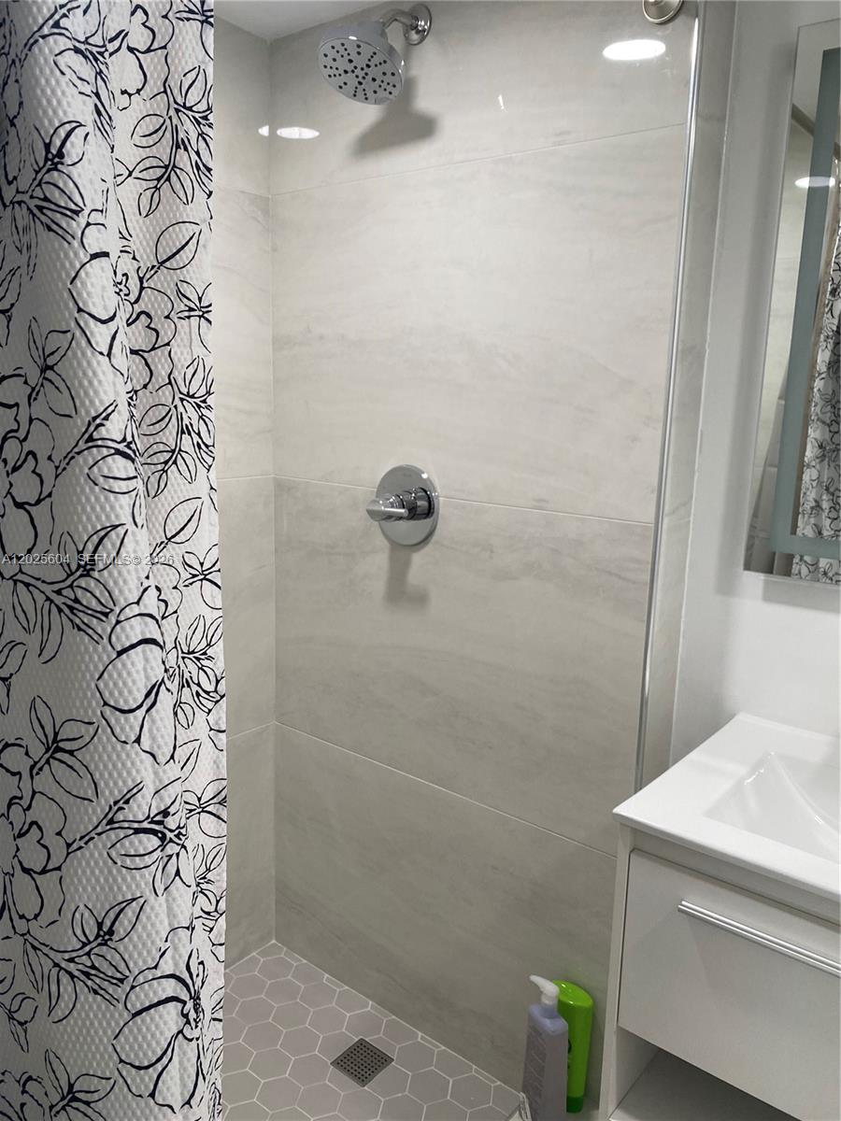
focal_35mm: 26
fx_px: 842
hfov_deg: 53.1
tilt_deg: -12.0
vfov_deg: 67.3
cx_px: 420
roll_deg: -2.0
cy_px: 560
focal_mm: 4.25
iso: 100
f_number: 1.8
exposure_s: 1/120
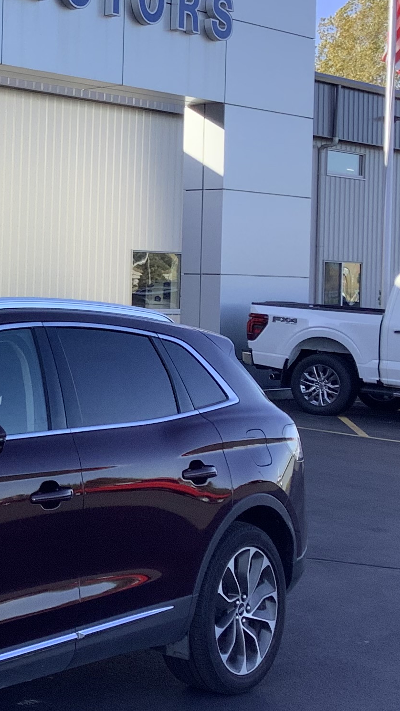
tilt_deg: -0.3
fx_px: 1395
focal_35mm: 74
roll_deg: -1.6
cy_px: 265
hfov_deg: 14.8
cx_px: -251
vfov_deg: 28.5
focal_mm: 3.3
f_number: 2.4
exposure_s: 1/418
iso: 25
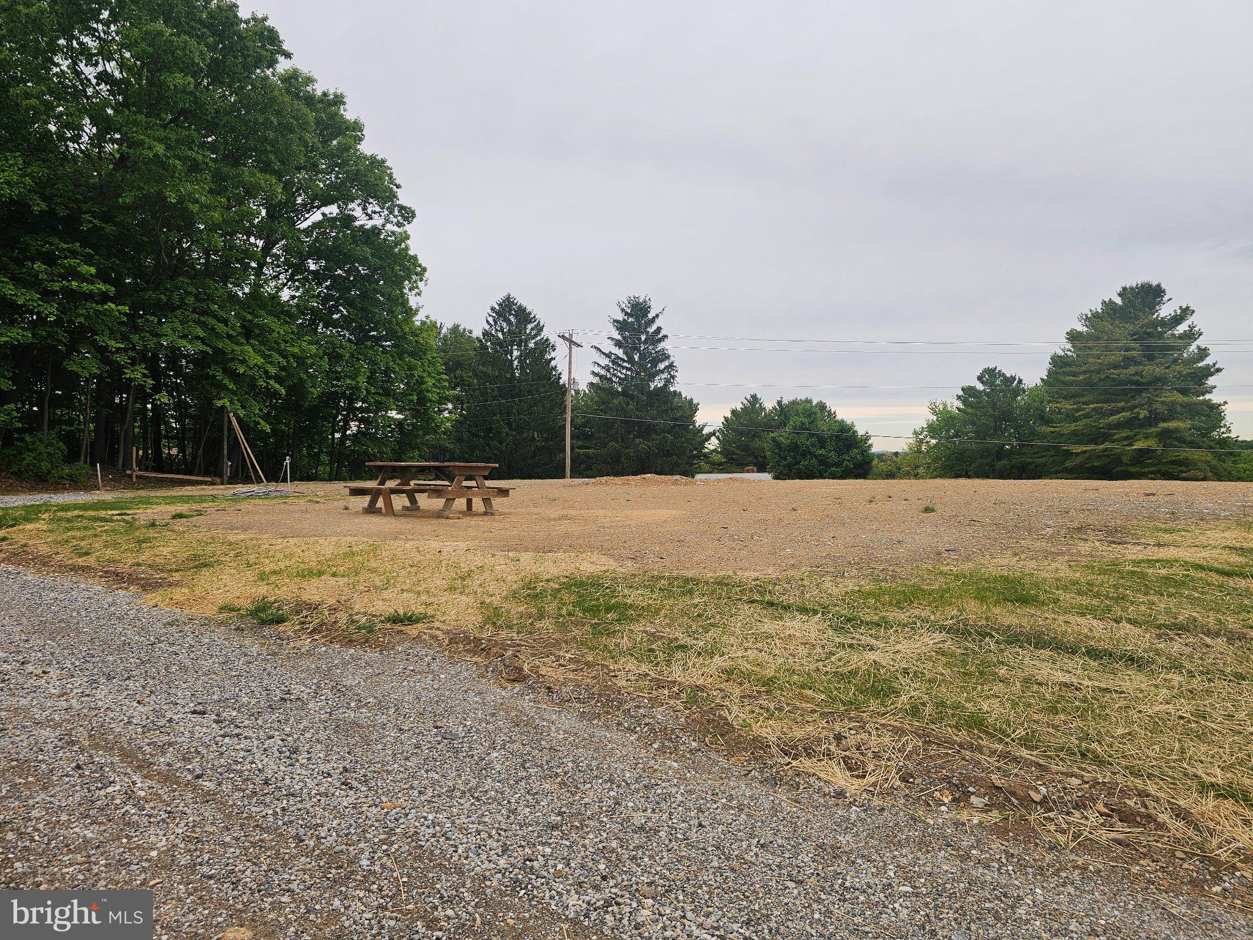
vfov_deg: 58.9
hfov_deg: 73.9
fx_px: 833
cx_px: 626
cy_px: 470
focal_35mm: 23
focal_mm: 6.3
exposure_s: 1/241
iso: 10
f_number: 1.7
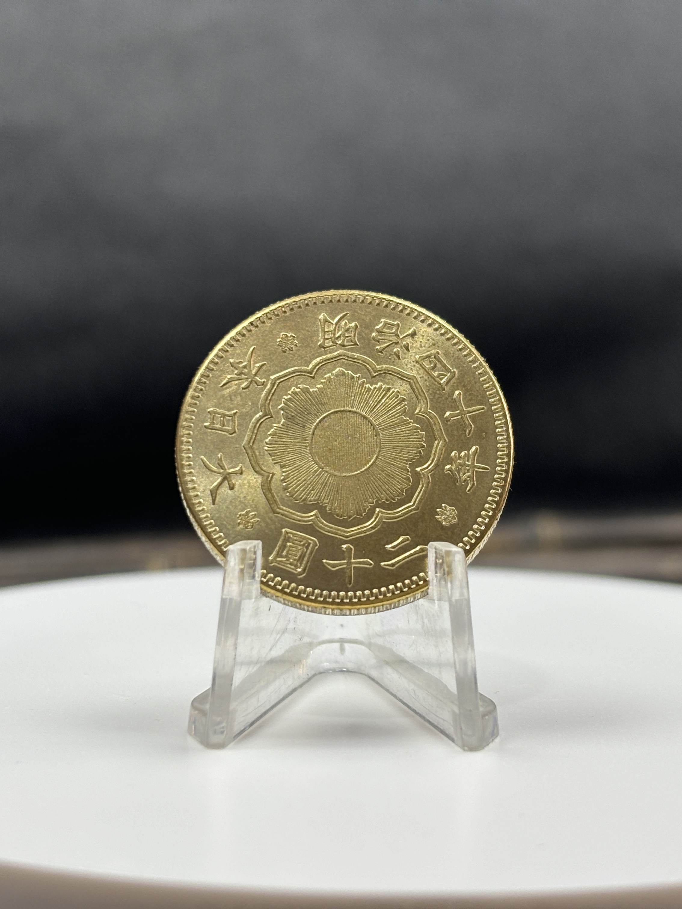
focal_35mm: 52
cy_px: 454
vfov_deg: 36.8
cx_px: 341
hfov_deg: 28.0
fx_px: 1366
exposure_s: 1/66
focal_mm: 5.96
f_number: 1.6
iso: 50
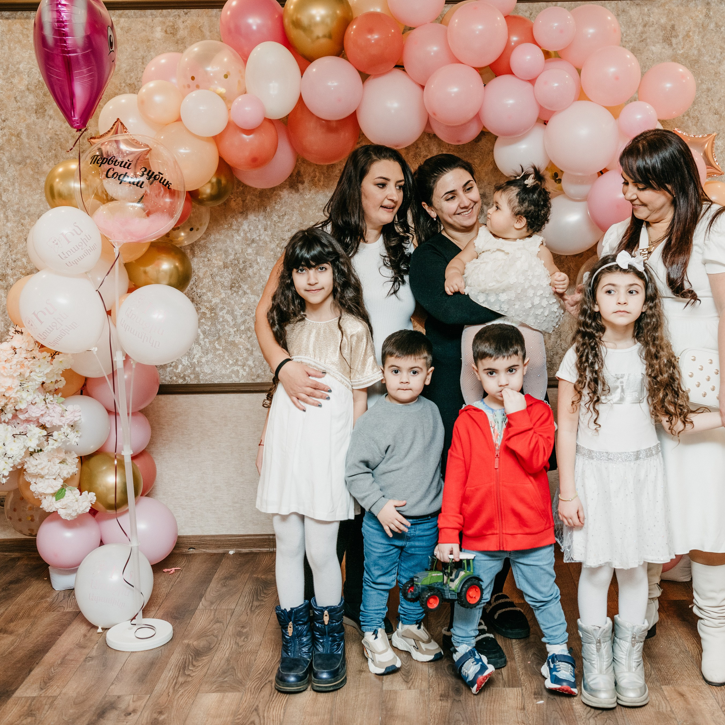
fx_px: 1161
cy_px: 361
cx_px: 408
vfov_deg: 34.7
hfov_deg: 34.6
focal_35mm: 49
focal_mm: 38
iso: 160
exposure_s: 1/160
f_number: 4
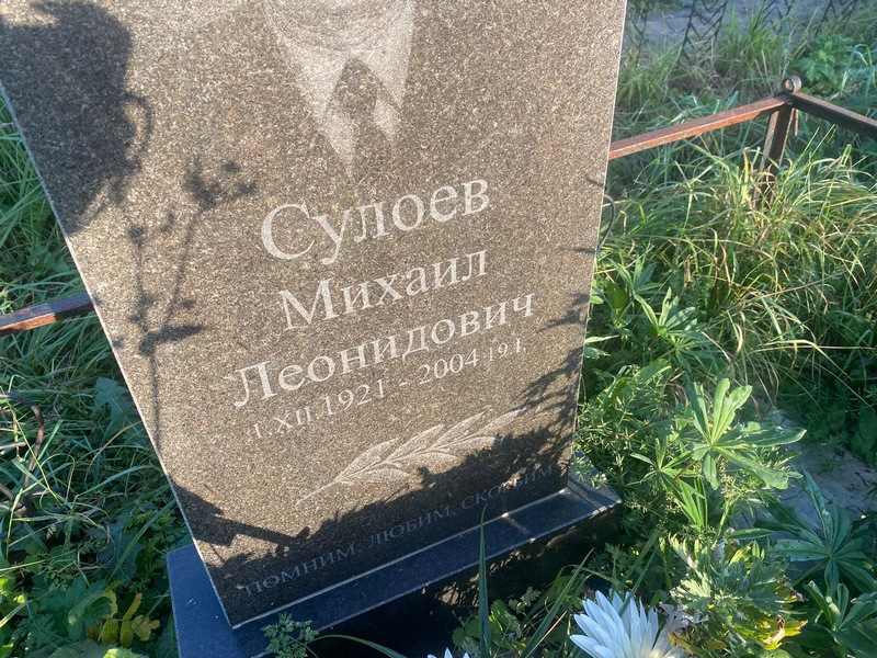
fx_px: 659
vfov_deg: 53.1
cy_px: 329
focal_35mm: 26
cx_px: 438
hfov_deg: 67.3
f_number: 1.8
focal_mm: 4.25
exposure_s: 1/454
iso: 32
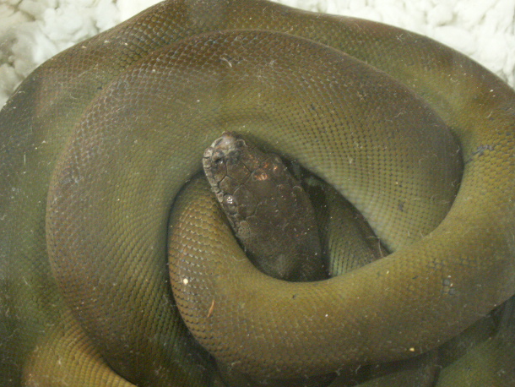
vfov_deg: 22.6
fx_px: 967
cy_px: 196
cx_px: 249
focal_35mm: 65
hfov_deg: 29.8
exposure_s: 1/8
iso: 160
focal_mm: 10.28
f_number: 3.2
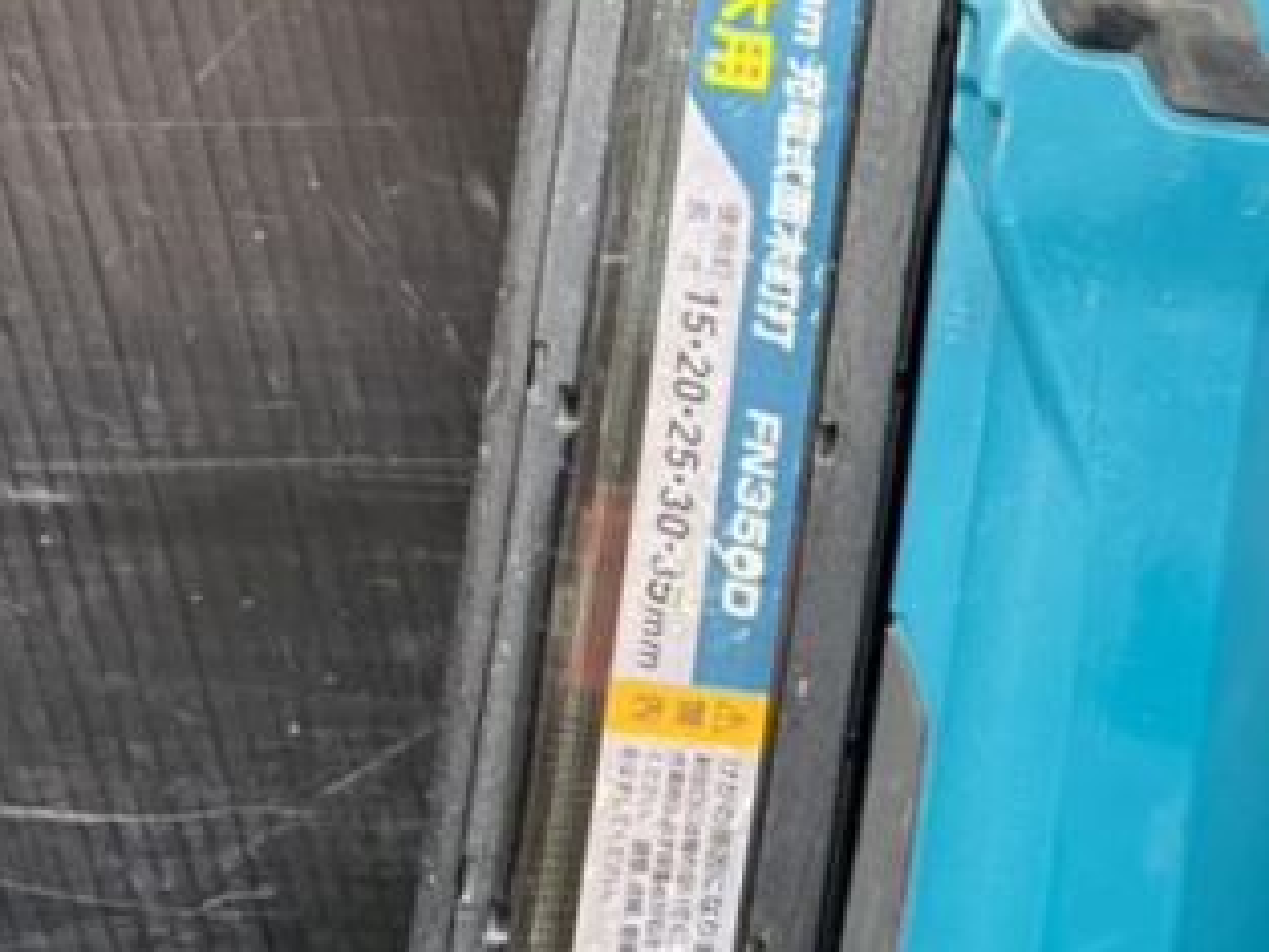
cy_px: 571
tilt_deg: -29.7
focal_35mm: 85
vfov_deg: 17.4
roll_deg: +2.2
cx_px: 1403
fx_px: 3117
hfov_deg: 21.8
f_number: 1.8
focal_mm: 4.25
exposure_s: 1/60
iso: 320
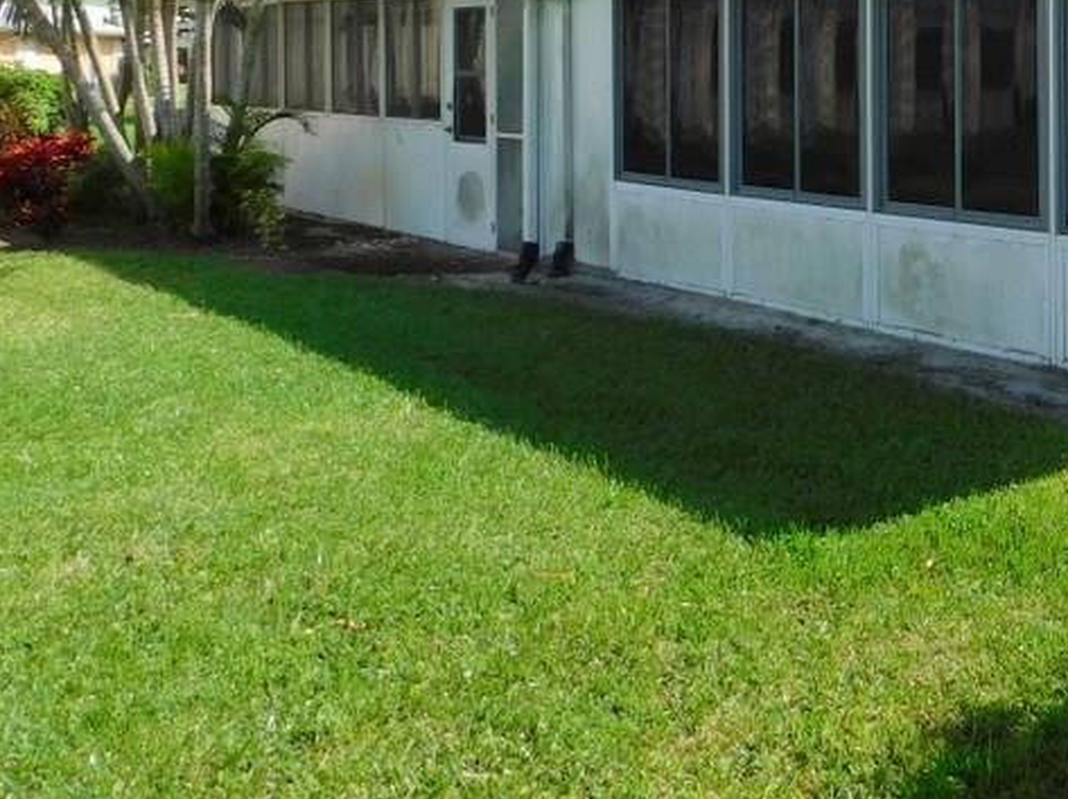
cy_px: 45
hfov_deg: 33.1
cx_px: 1115
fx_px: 1603
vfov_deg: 26.8
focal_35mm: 52
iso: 125
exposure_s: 1/1250
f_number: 3
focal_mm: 4.1
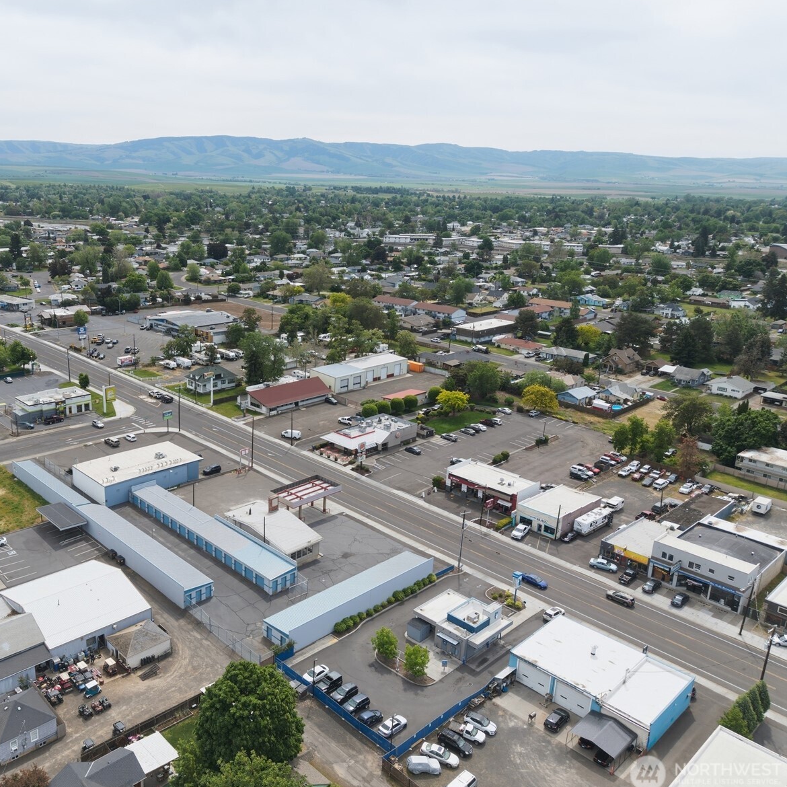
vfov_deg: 55.6
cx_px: 264
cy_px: 397
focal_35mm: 29
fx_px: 746
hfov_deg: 54.5
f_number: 1.8
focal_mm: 8.7
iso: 160
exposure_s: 1/3200
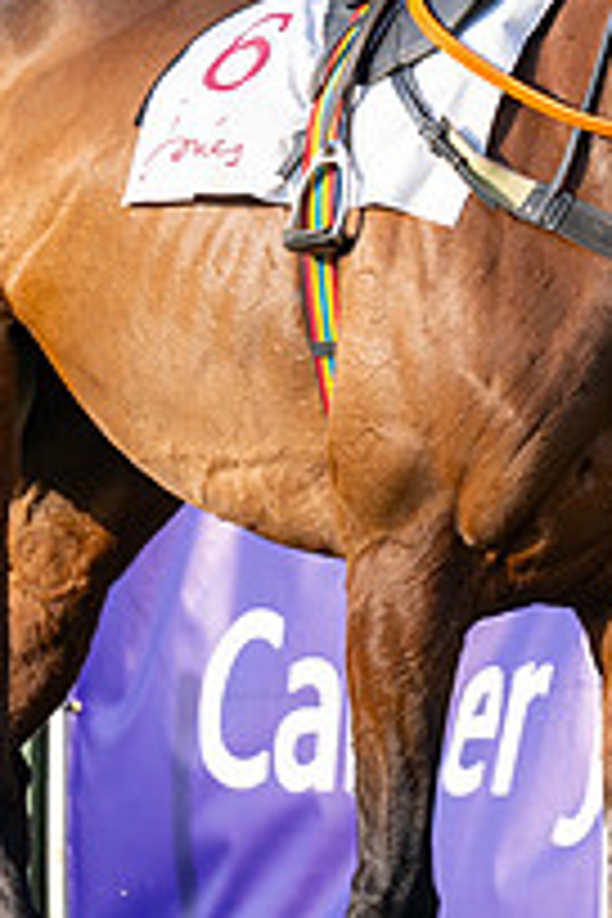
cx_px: 931
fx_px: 15401
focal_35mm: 604
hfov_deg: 2.3
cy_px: 385
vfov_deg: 3.4
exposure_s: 1/800
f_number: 4.5
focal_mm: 145
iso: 125
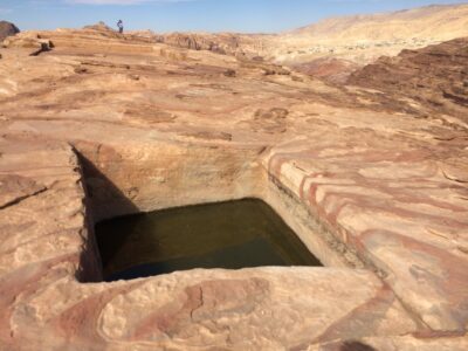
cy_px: 176
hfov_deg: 60.0
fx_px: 406
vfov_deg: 46.8
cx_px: 234
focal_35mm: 30
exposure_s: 1/2933
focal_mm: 4.12
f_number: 2.2
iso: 40
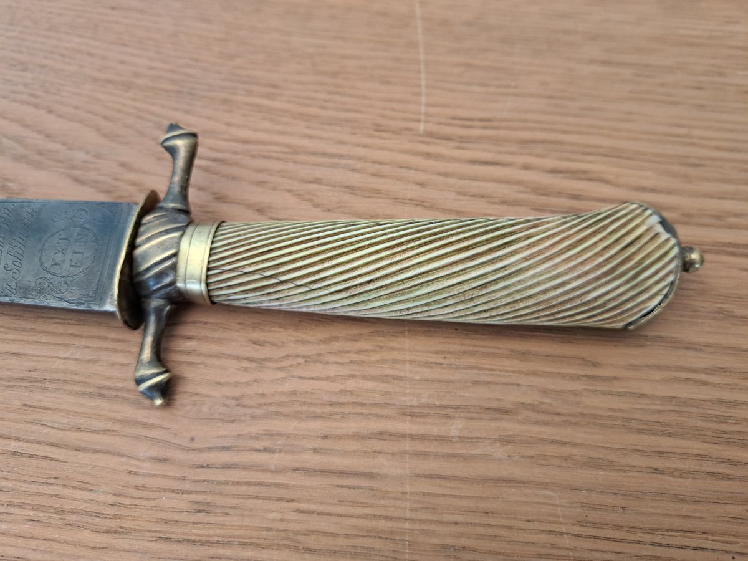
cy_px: 280
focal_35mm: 24
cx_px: 374
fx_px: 519
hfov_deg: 71.6
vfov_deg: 56.8
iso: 250
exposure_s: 1/50
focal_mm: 5.23
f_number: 1.8
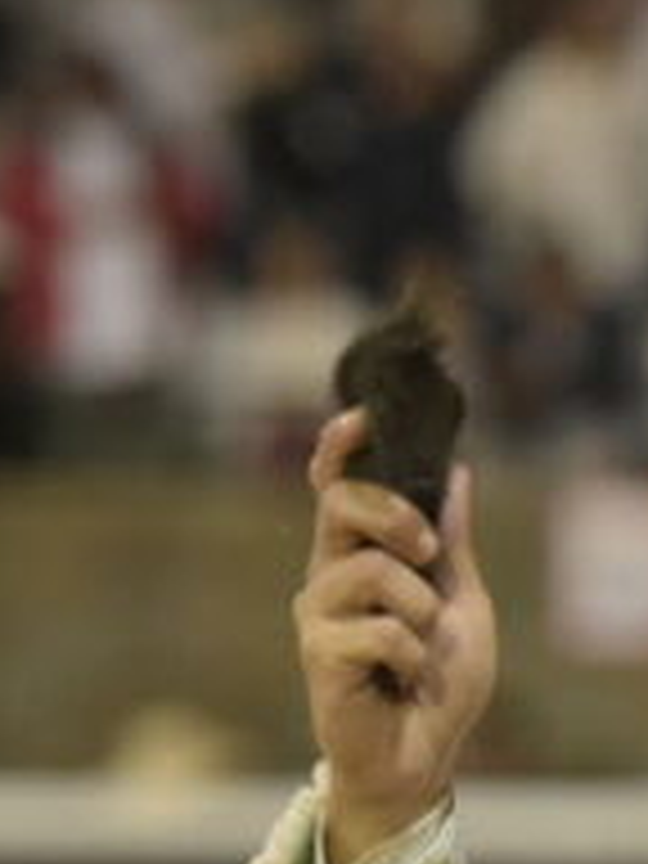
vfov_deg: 3.8
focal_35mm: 519
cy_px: 886
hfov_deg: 2.9
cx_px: 1210
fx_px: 12954
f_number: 3.2
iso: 4000
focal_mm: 135
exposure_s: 1/250
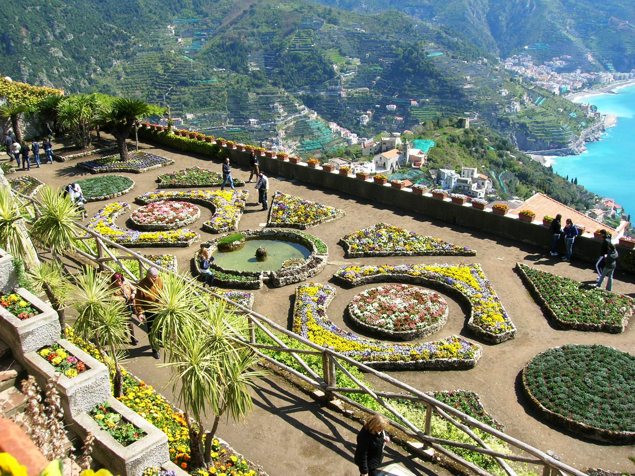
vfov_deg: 41.8
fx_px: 624
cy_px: 238
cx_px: 318
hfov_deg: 54.0
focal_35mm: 34
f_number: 4.9
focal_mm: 5.7
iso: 50
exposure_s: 1/193
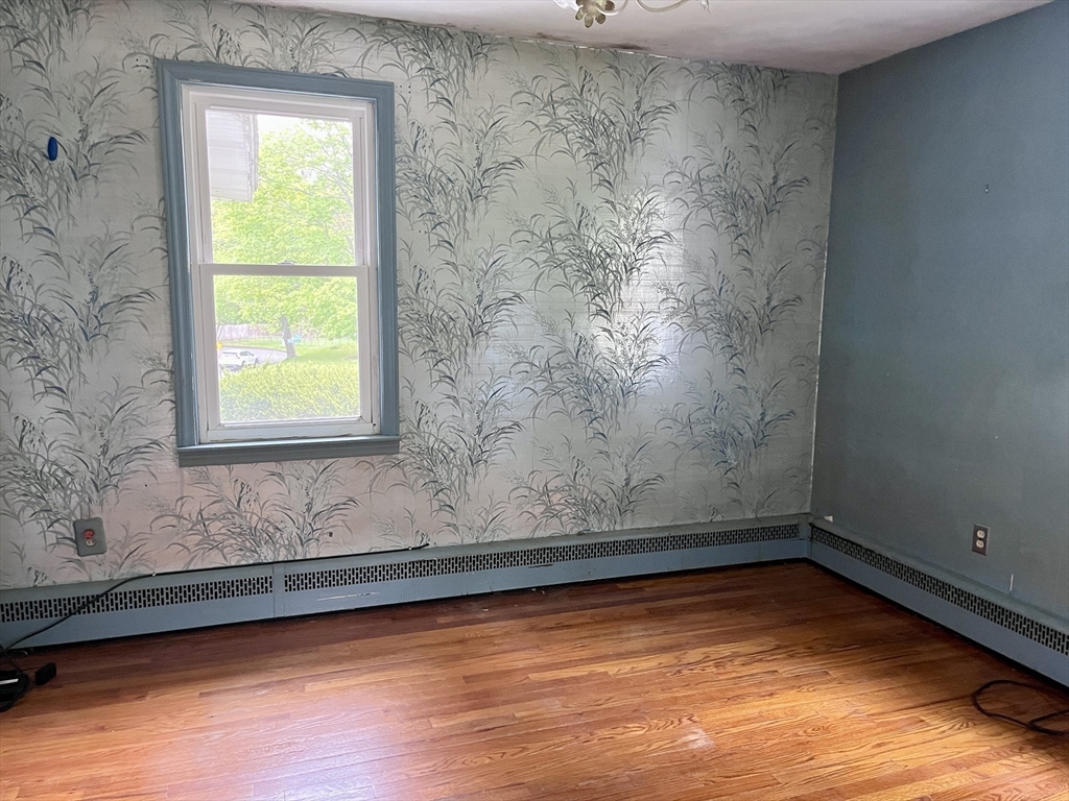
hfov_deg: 67.3
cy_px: 400
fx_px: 803
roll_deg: -1.1
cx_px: 534
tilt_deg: -8.4
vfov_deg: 53.1
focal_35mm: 26
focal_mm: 5.1
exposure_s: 1/60
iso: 500
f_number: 1.6
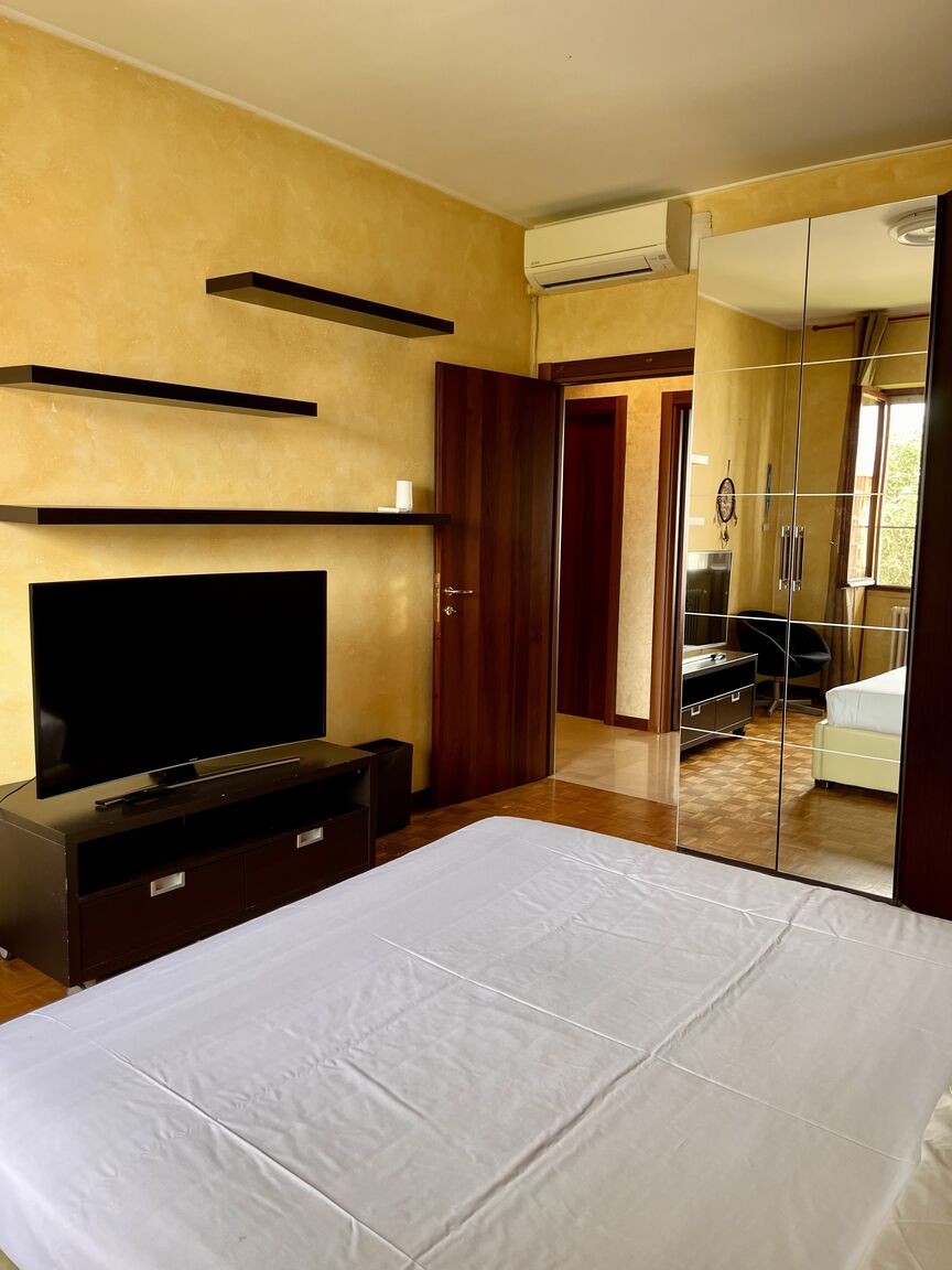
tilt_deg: -7.3
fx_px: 953
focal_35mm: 26
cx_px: 476
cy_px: 635
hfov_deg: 53.1
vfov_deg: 67.3
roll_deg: -0.2
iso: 64
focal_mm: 5.1
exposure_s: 1/122
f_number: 1.6
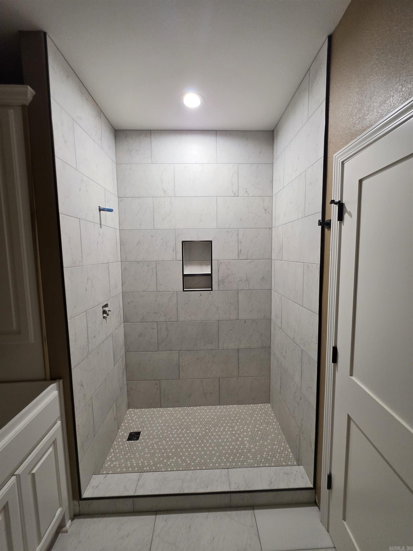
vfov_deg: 106.2
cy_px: 276
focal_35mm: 13
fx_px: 207
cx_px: 206
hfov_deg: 89.9
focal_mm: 2.2
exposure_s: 1/120
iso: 200
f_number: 1.9
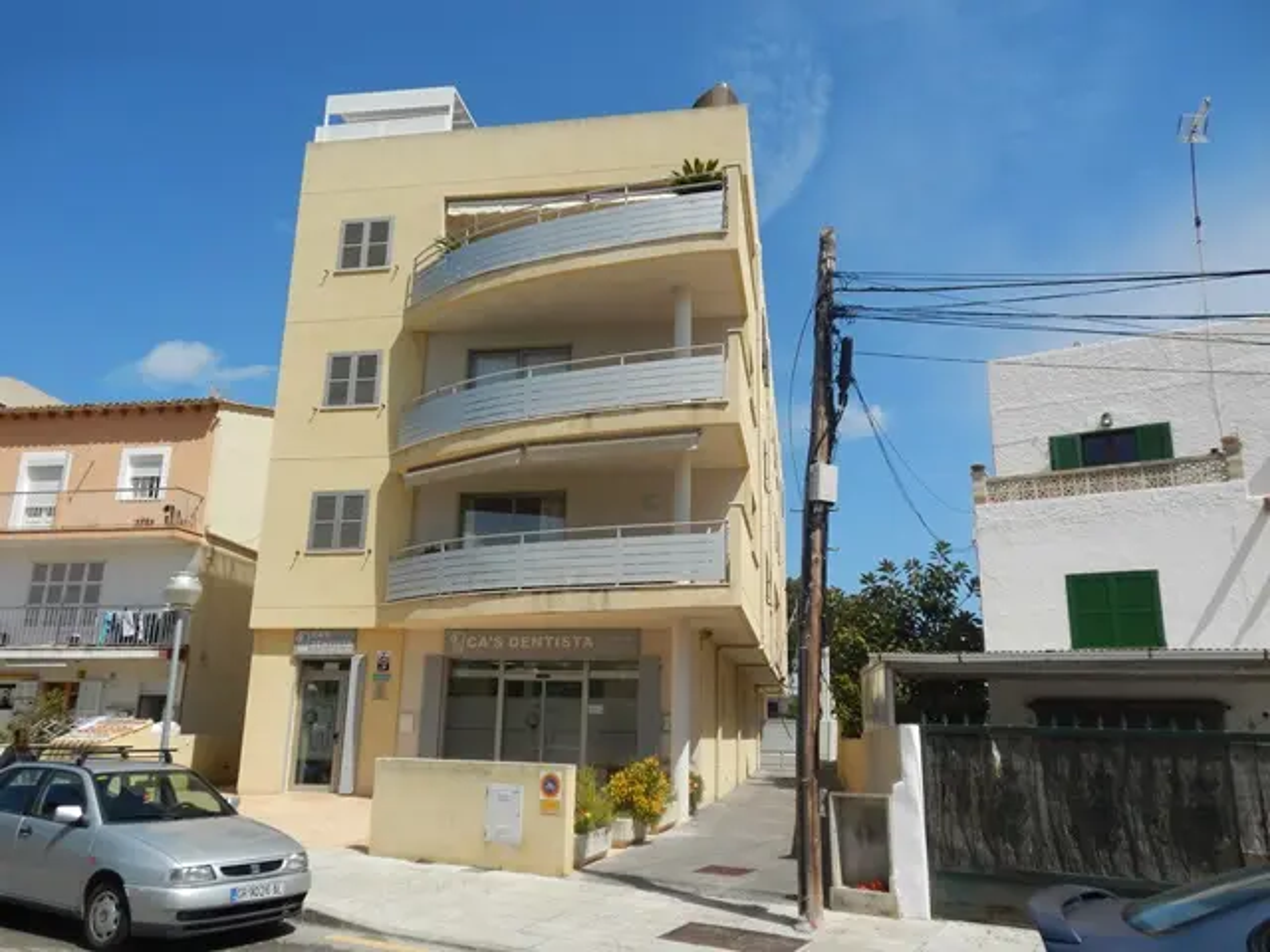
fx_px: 917
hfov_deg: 69.4
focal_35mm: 25
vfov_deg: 54.9
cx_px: 635
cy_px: 476
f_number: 6.4
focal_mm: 4.5
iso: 125
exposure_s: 1/640
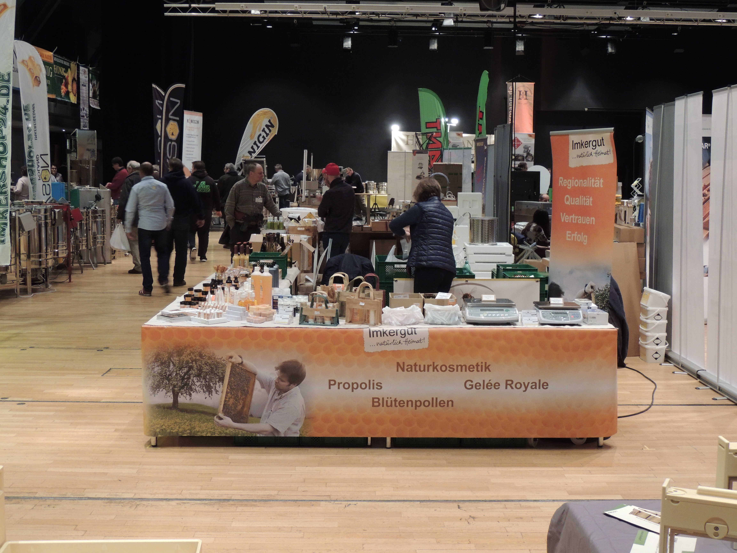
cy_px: 276
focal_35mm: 47
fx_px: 1001
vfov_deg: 30.9
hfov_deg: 40.4
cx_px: 368
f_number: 3.5
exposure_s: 1/15
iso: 400
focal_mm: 8.3
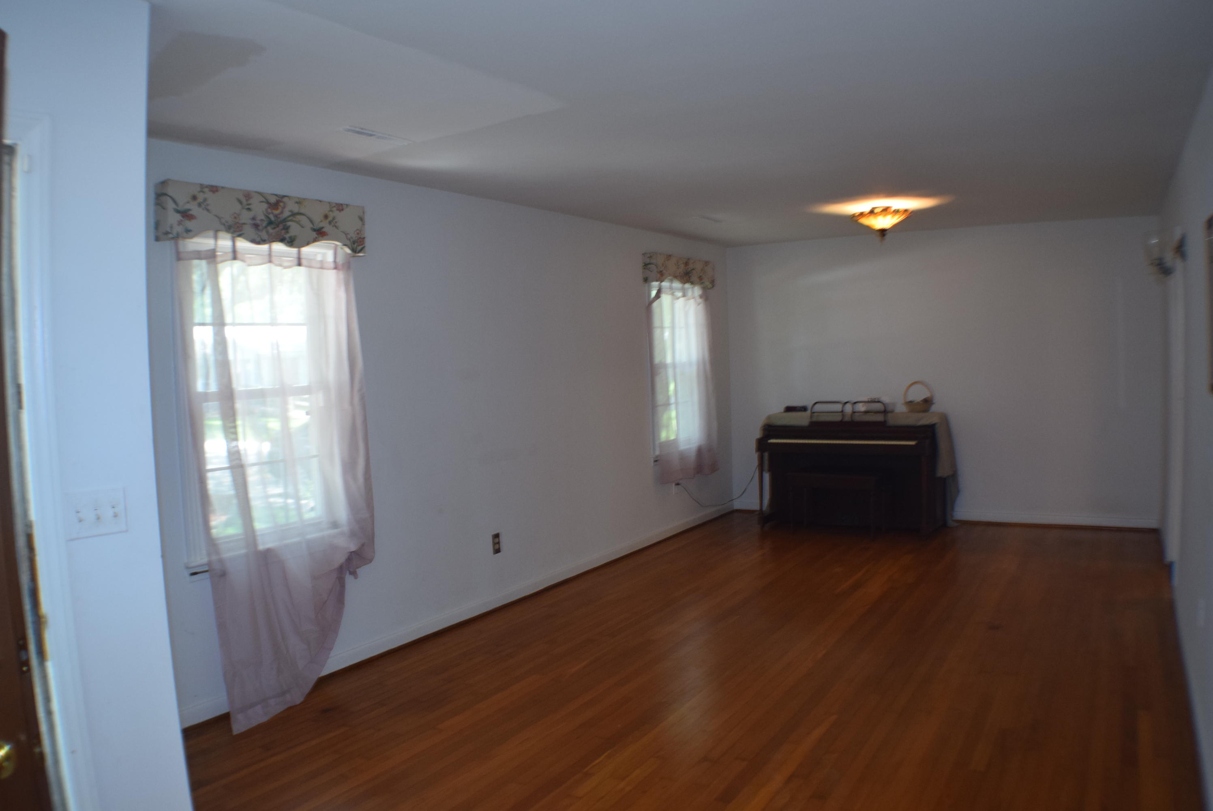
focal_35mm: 34
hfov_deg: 55.1
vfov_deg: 38.4
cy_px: 406
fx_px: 1163
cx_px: 606
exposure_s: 1/60
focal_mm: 23
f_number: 4
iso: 720
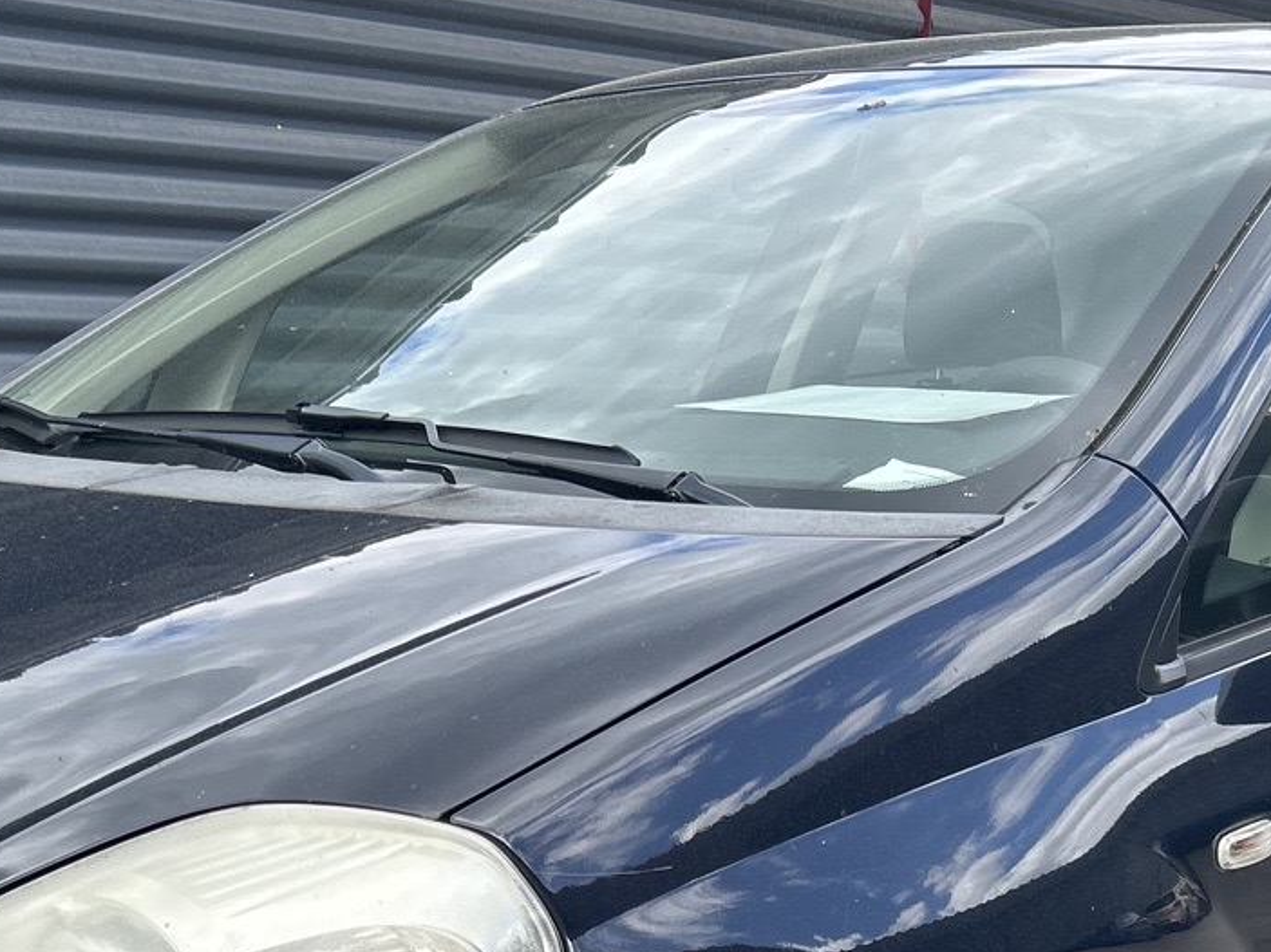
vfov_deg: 19.7
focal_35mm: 71
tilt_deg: -14.8
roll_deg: -0.1
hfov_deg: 27.4
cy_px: 1073
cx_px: 640
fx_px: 2606
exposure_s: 1/982
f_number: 1.5
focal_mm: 5.7
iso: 50
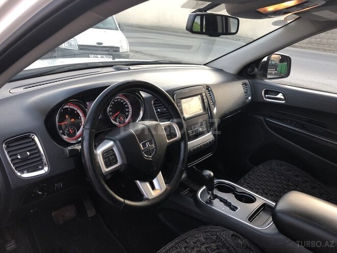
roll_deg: -2.4
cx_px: 168
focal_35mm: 28
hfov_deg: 63.4
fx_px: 273
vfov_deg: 49.7
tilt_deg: -20.2
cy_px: 126
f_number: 1.8
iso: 25
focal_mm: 4
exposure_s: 1/33
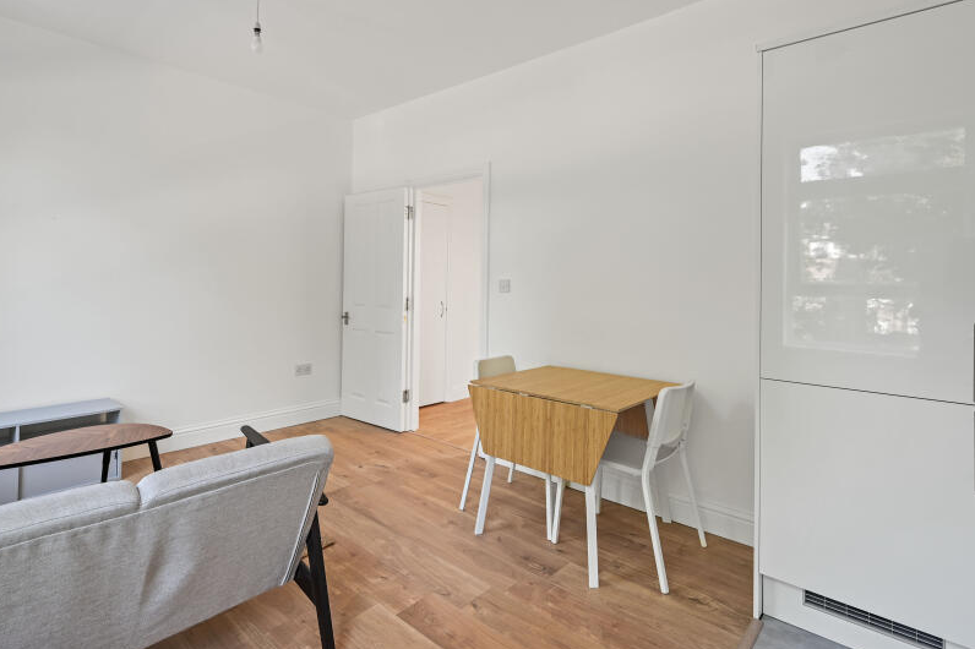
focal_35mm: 18
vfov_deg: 67.2
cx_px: 453
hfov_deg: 89.9
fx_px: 487
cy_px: 297
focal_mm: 14
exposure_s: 1/13
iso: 250
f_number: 4
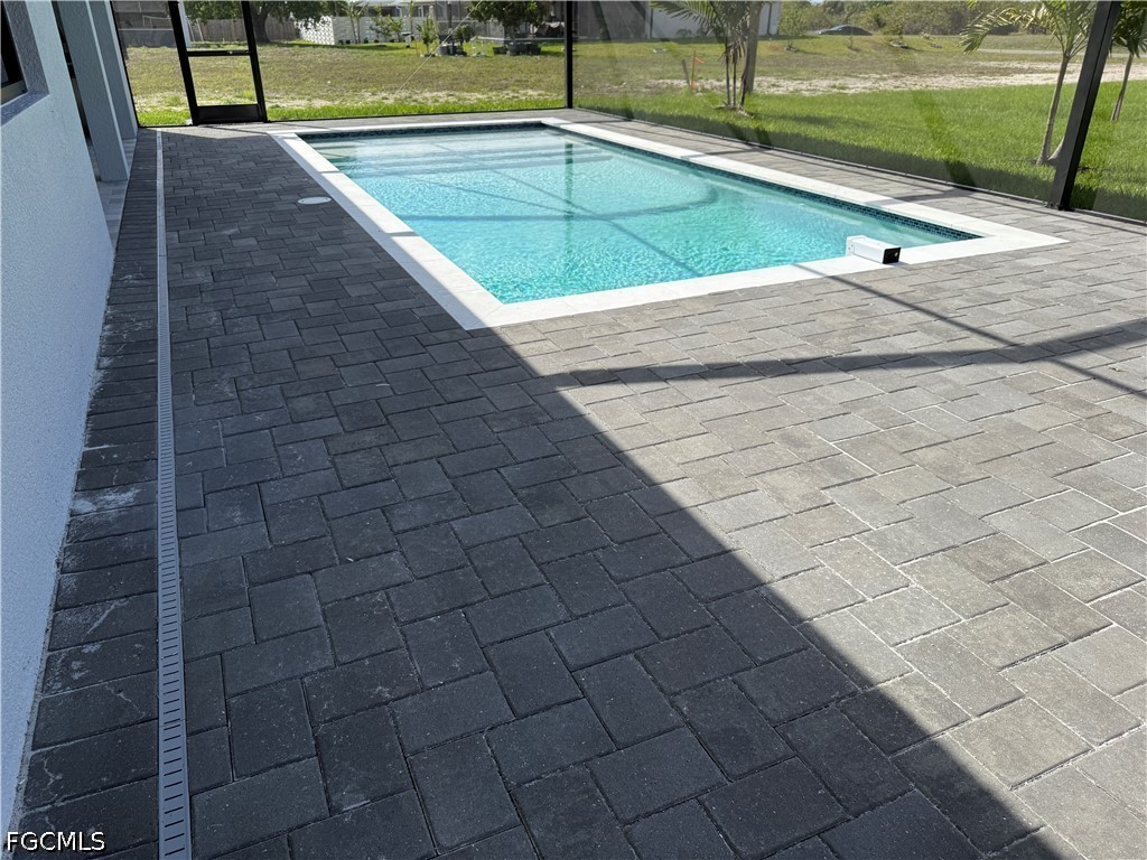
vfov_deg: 56.8
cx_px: 574
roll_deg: +0.0
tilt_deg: -26.5
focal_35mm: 24
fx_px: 795
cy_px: 430
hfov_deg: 71.6
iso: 80
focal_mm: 6.76
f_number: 1.78
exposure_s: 1/2801
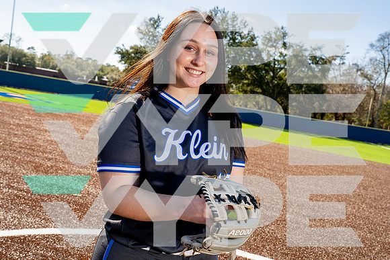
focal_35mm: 35
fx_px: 379
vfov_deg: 37.9
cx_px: 195
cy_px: 130
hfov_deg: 54.4
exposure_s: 1/250
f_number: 7.1
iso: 100
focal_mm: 35
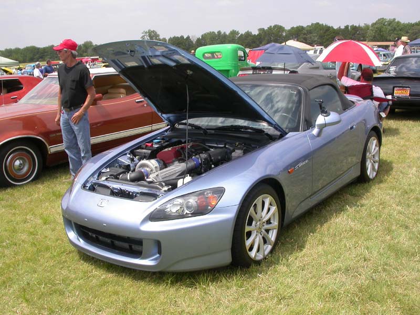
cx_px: 210
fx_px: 461
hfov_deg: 49.0
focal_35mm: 38
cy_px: 158
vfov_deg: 37.7
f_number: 6.7
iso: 100
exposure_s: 1/340
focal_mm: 7.85
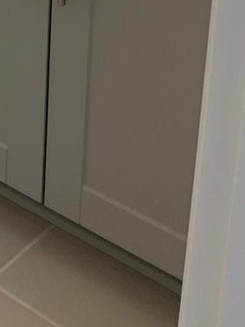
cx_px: -91
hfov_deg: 14.9
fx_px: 886
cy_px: -156
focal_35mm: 94
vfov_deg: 18.6
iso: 64
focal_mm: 3
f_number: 1.8
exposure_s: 1/120
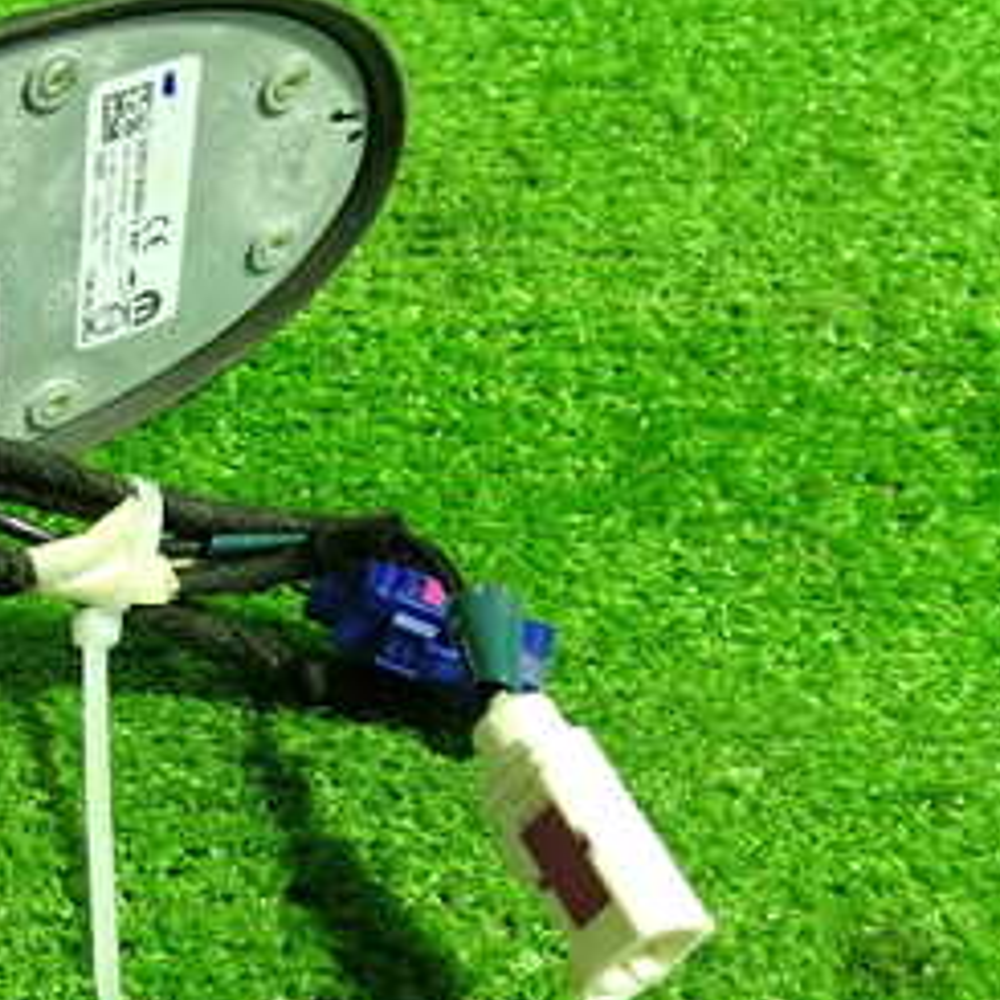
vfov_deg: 26.5
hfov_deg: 24.7
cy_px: 445
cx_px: -98
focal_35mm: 65
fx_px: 2124
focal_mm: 5.4
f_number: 2.3
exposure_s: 1/30
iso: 400
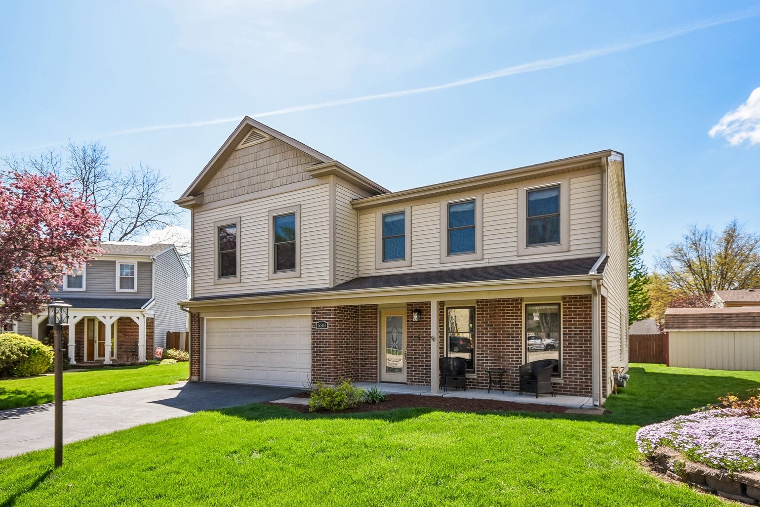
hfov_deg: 82.5
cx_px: 378
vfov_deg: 60.6
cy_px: 256
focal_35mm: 21
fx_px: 433
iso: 500
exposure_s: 1/800
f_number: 8
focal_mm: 13
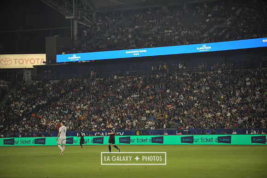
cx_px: 134
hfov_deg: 15.2
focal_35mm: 135
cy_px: 89
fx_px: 1001
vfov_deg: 10.1
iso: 1250
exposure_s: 1/1000
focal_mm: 135
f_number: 2.8
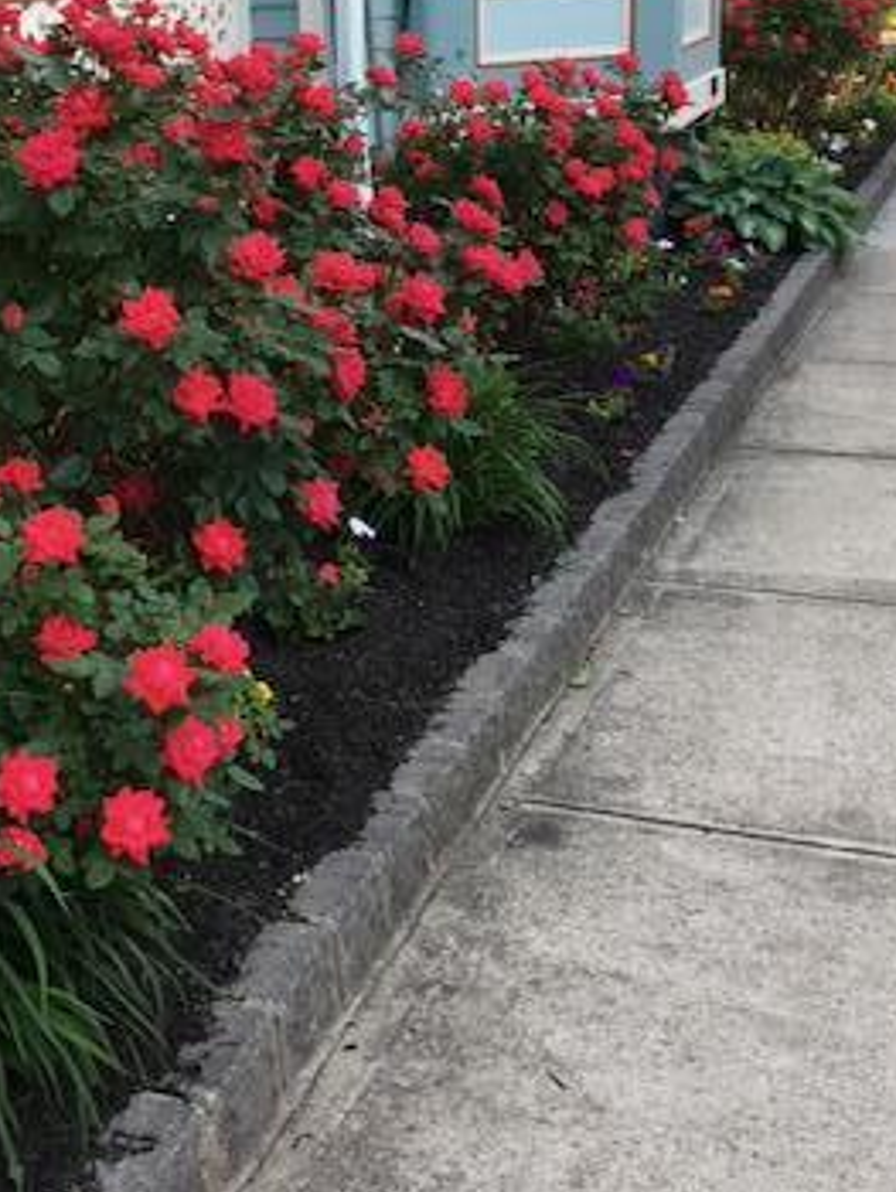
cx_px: 341
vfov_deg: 35.9
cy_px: 443
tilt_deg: -15.6
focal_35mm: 53
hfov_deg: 27.5
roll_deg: +1.9
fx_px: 1827
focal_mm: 4.15
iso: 25
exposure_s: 1/120
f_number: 2.2
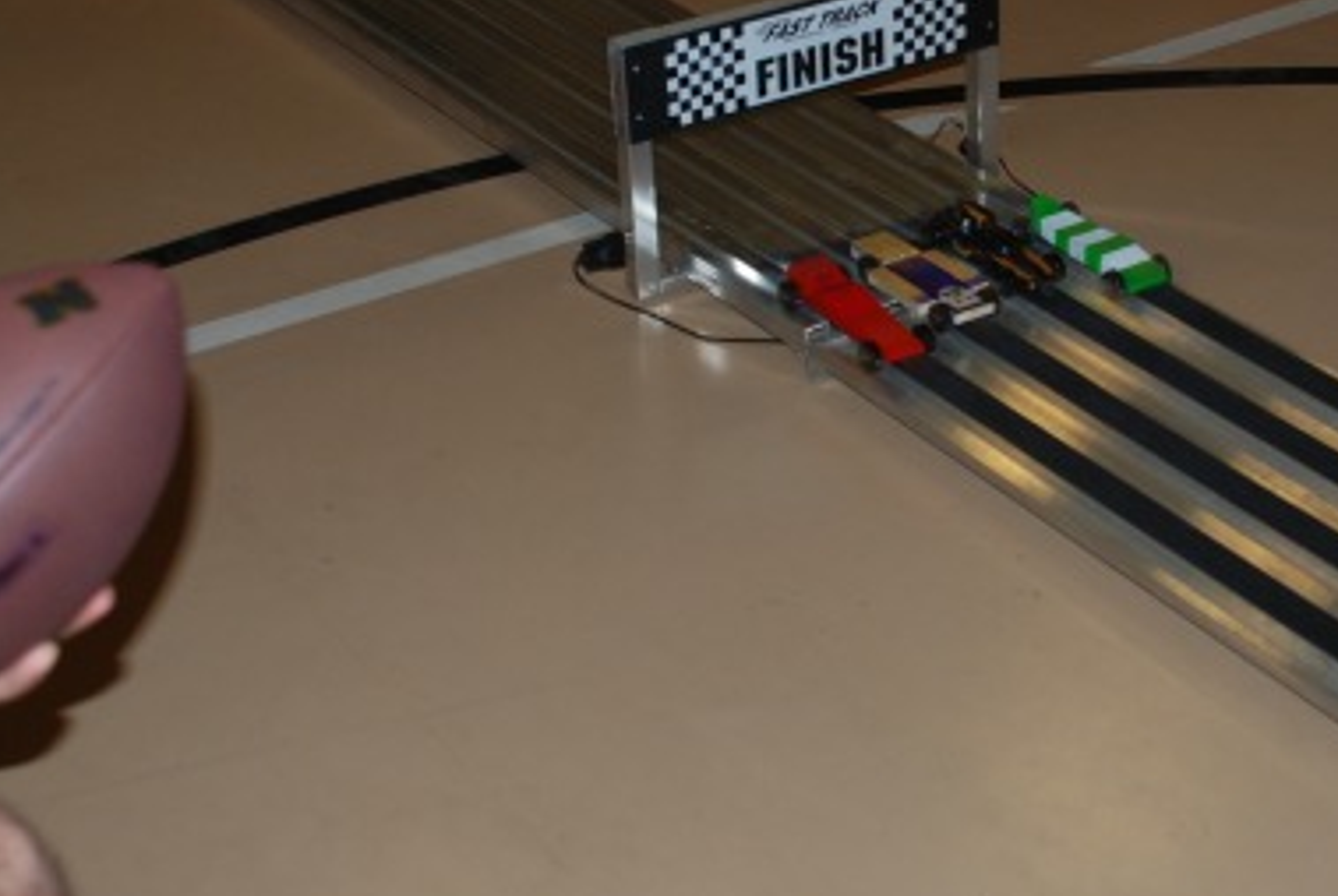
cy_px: 236
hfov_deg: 24.8
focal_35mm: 81
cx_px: 932
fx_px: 3015
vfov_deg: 16.8
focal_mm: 32
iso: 200
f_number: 4.2
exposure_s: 1/60
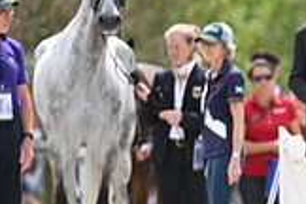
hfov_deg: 1.4
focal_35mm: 1429
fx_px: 12146
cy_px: 12
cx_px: 529
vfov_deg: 1.0
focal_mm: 400
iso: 560
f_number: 5.6
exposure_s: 1/1600
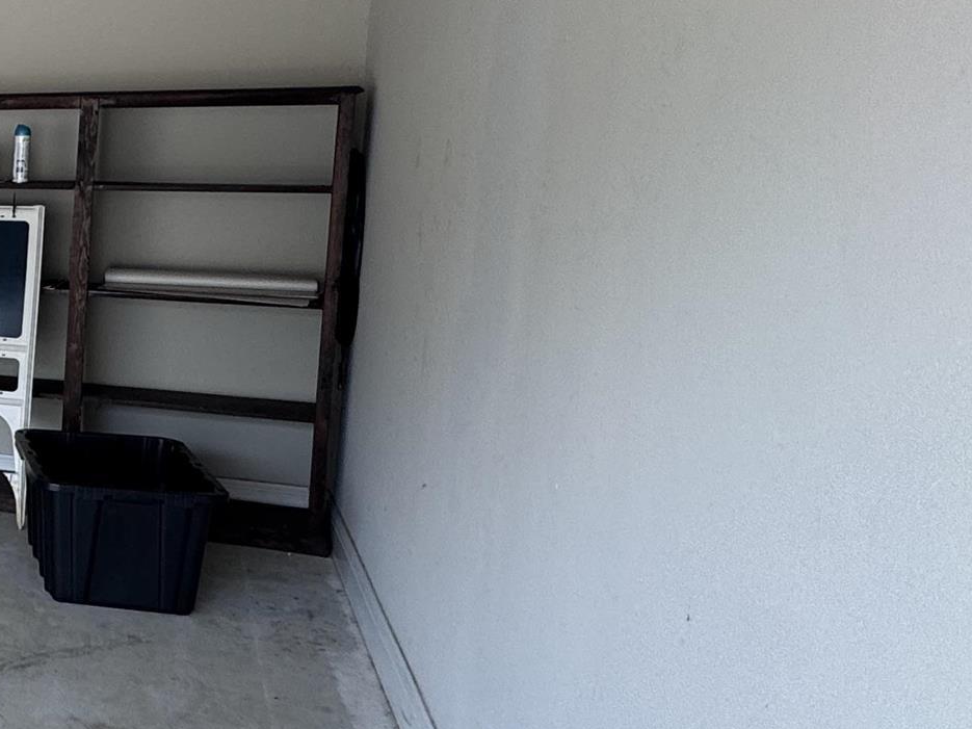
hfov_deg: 25.5
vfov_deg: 31.4
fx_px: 1291
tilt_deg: -7.4
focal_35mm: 46
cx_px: -607
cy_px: 291
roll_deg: +0.0
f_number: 2.2
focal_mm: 2.22
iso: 64
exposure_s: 1/120
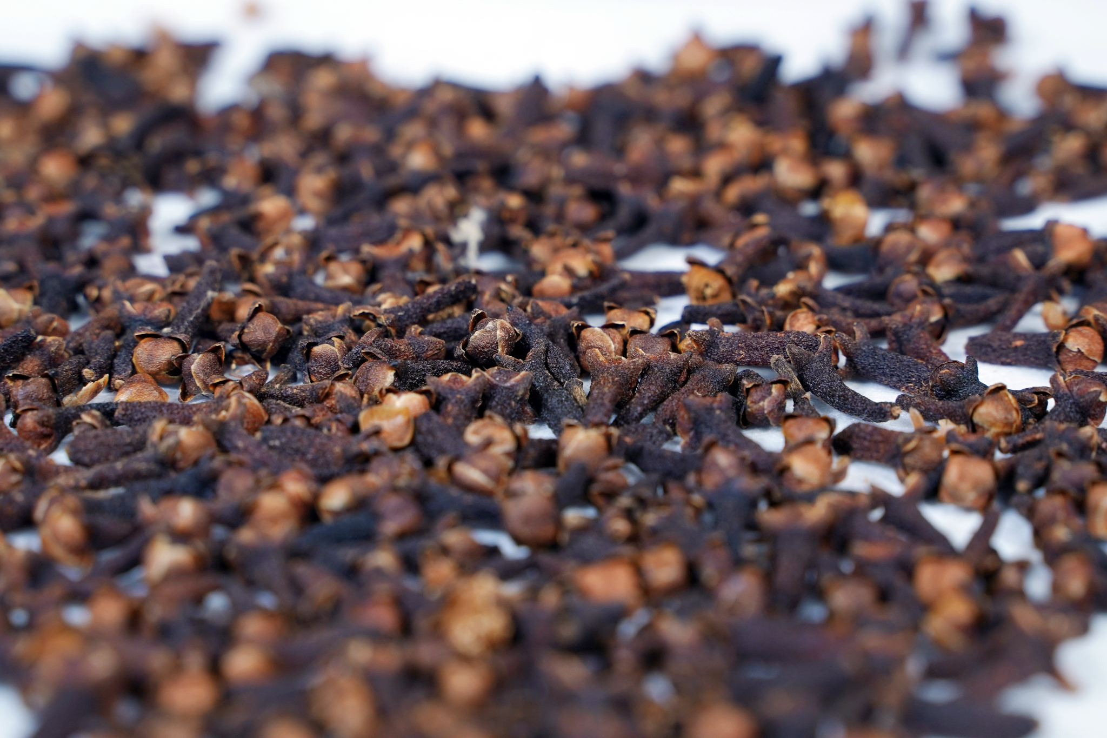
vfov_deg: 18.2
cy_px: 369
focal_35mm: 75
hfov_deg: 27.0
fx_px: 2306
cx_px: 554
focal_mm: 75
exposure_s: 1/200
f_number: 8
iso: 400
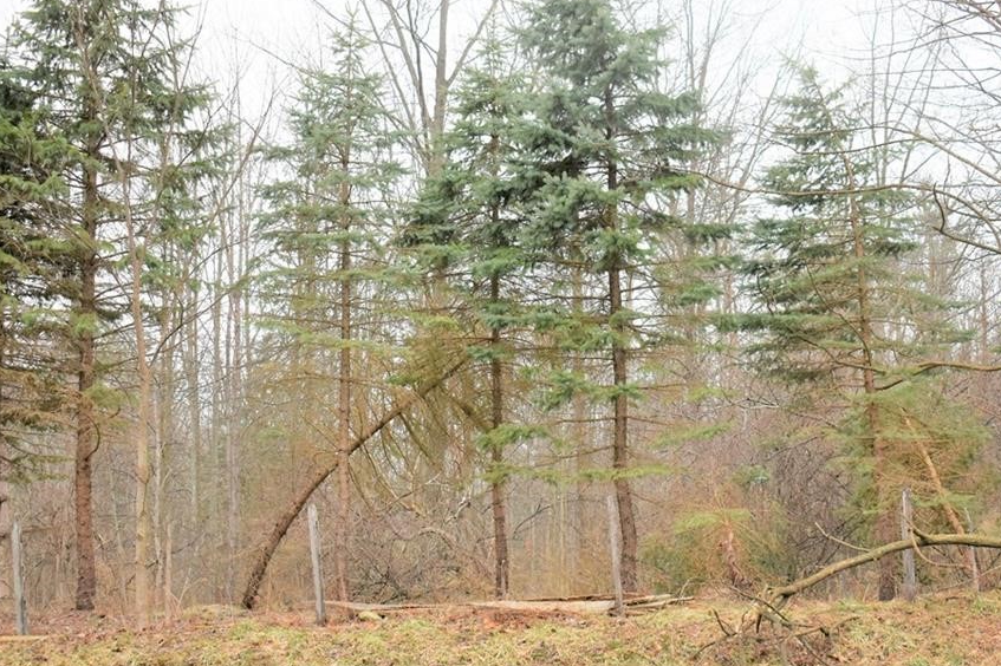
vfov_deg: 23.4
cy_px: 357
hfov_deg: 34.5
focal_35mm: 58
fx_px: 1612
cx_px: 542
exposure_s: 1/250
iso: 400
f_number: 4.5
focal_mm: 32
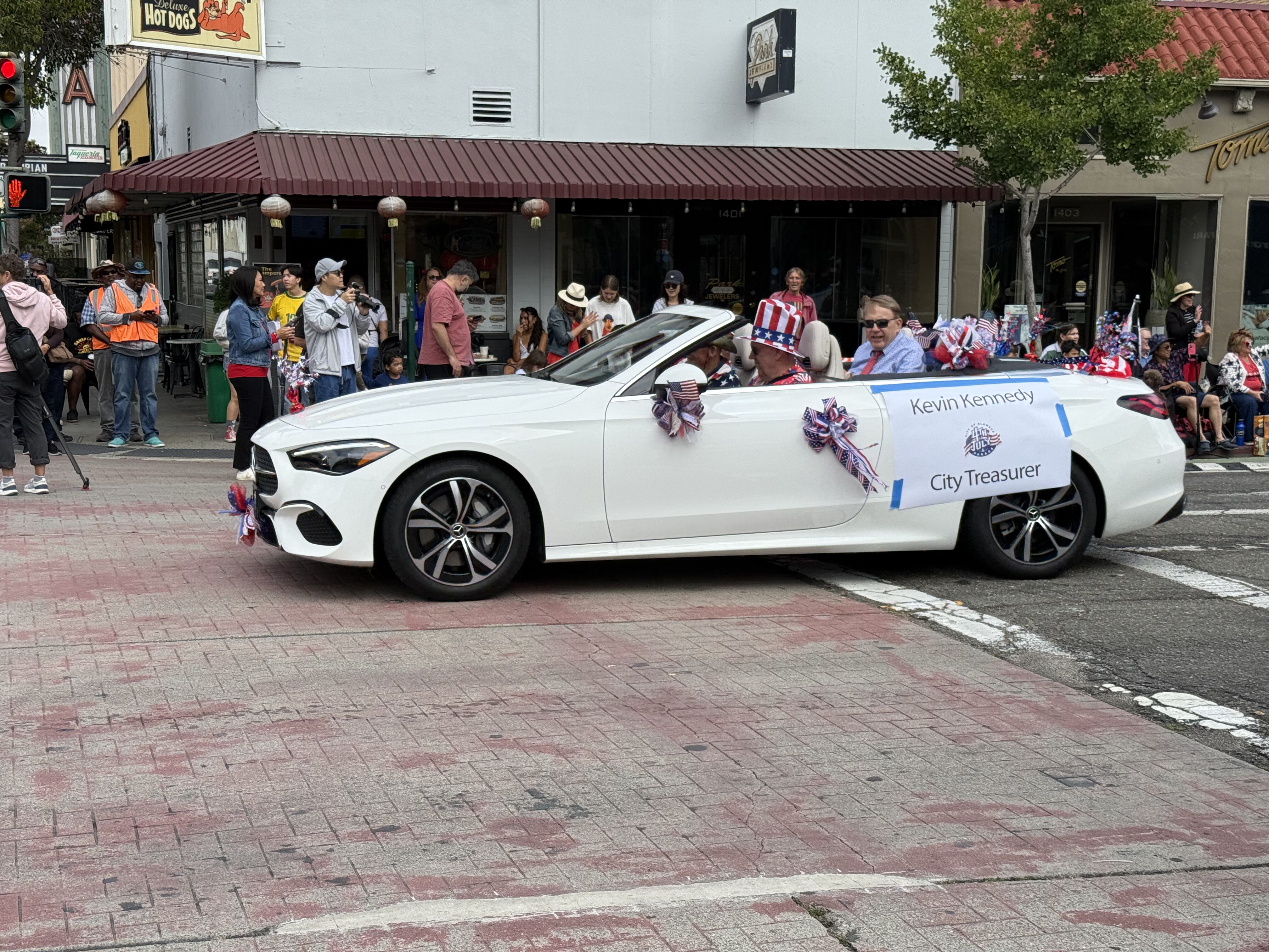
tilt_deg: -6.8
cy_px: 476
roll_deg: -0.6
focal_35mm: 48
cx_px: 634
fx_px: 1760
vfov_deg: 30.3
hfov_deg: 39.7
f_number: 1.78
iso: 64
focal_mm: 6.76
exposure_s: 1/3378
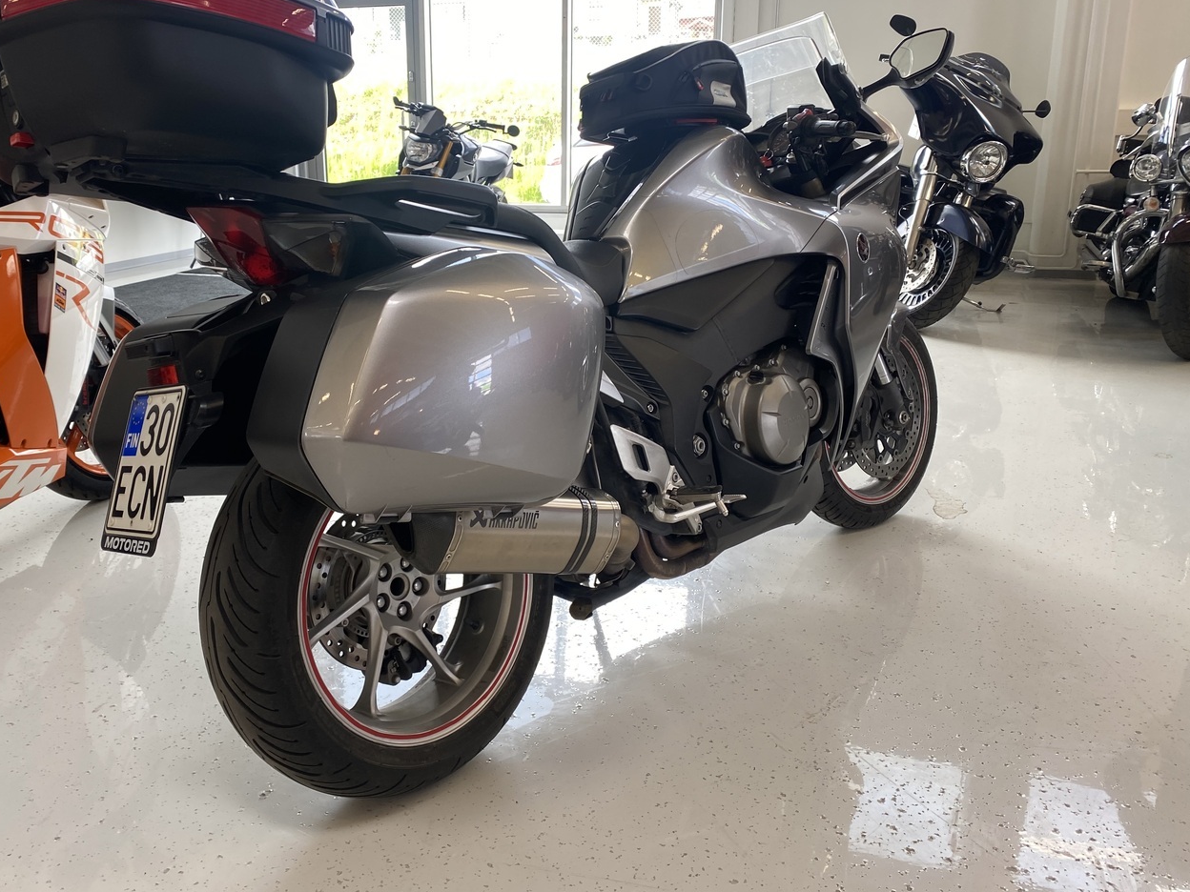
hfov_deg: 59.7
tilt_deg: -12.8
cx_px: 510
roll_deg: +0.4
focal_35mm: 30
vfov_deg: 46.7
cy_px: 385
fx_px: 1031
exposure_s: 1/100
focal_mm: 4.25
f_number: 1.8
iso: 50
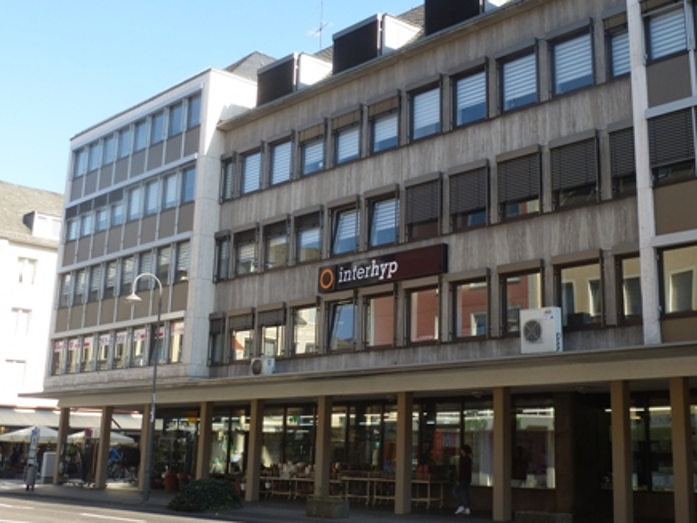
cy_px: 218
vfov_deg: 32.8
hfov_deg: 42.6
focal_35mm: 44
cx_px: 438
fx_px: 886
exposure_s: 1/250
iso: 100
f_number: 4
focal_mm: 5.4
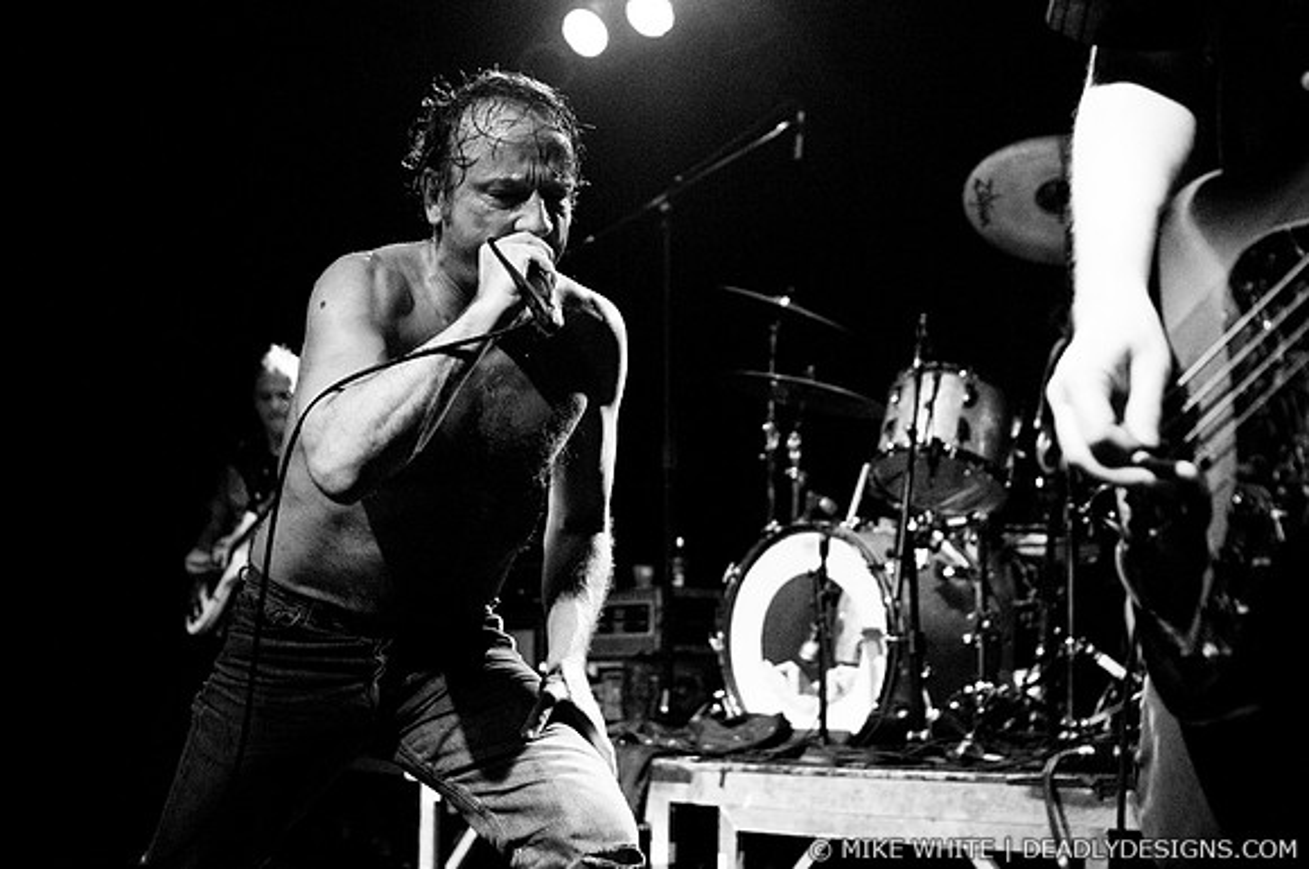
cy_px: 434
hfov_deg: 43.7
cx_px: 654
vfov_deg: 29.8
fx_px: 1634
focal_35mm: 45
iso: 1000
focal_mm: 30
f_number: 3.2
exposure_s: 1/640
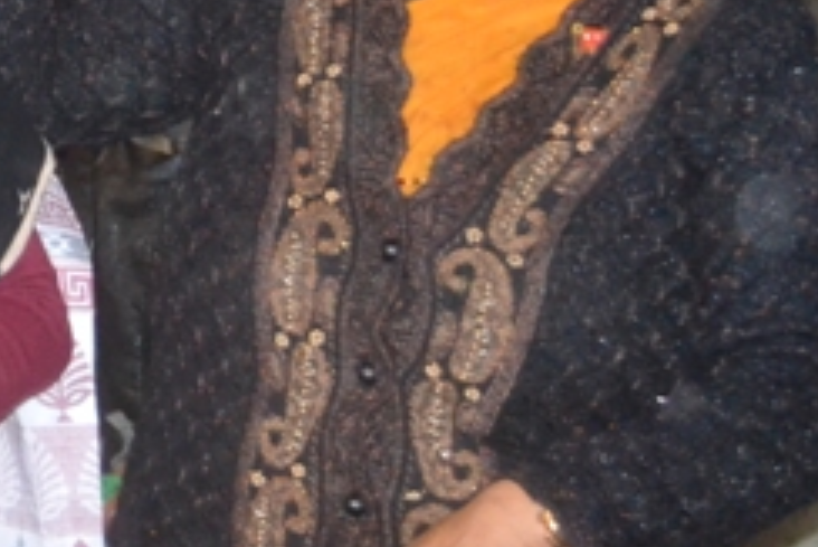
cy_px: -76
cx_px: -422
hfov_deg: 15.0
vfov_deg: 10.7
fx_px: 2865
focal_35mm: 126
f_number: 3.8
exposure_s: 1/60
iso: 3200
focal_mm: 20
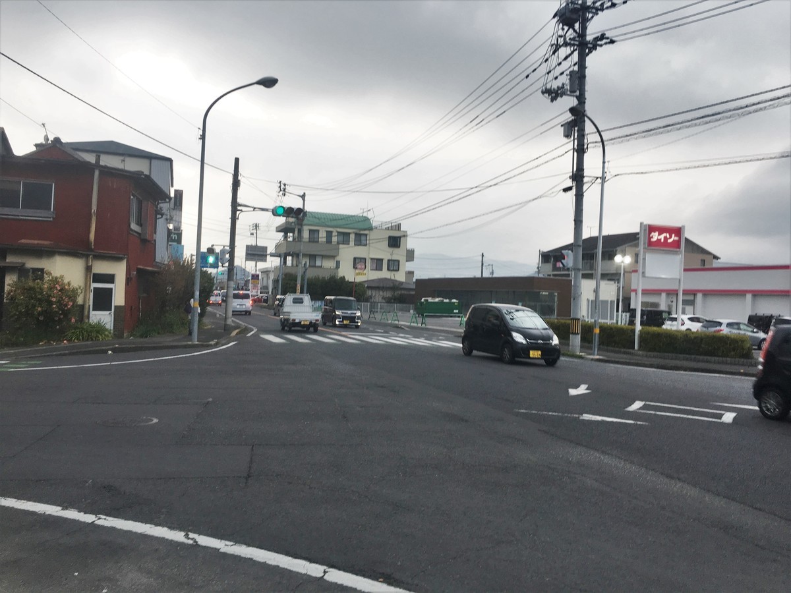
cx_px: 396
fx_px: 663
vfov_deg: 48.2
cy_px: 296
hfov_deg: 61.7
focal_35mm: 29
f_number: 2.2
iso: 25
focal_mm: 4.15
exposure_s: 1/120
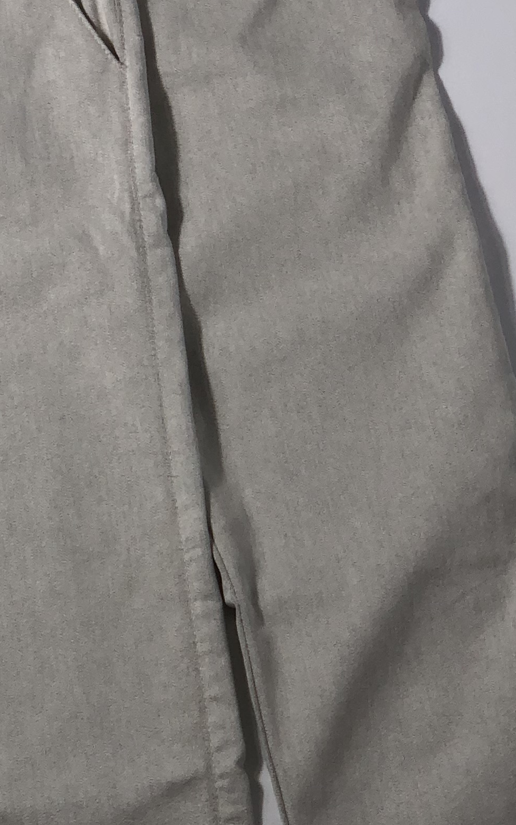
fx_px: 3195
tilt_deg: -70.3
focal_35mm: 142
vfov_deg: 14.7
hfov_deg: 9.1
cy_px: 484
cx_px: -49
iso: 16
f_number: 2.4
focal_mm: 6
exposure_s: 1/70
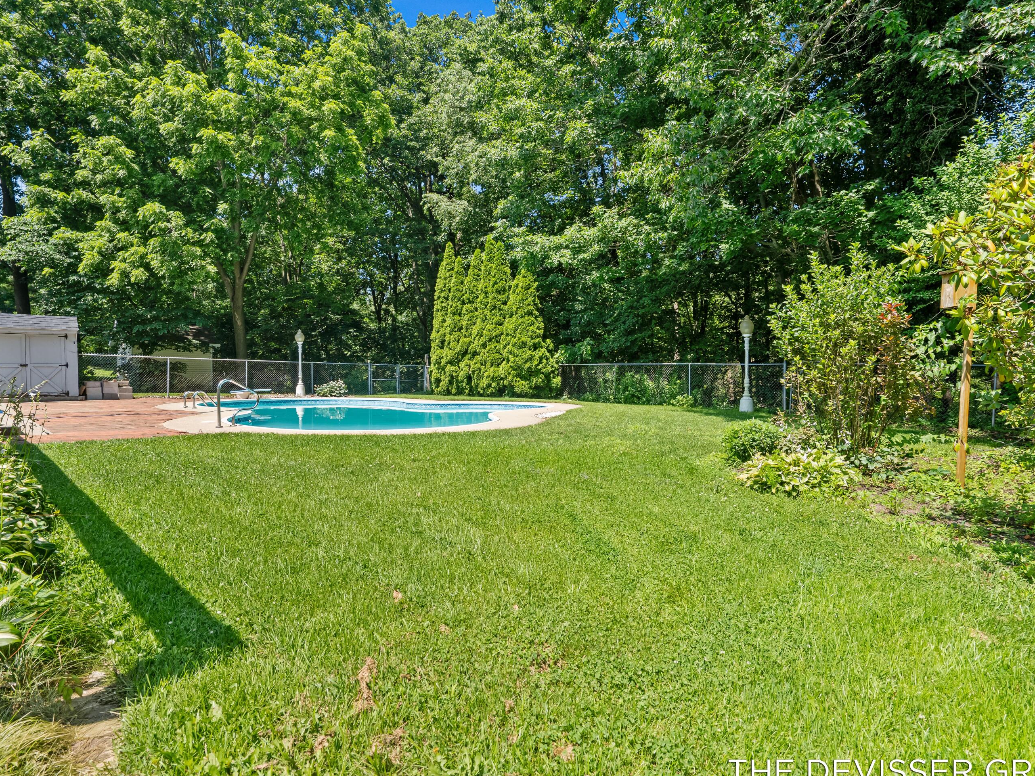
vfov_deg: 71.6
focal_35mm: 18
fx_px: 538
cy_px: 387
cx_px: 510
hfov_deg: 87.7
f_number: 8
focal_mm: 16
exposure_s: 1/30
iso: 250
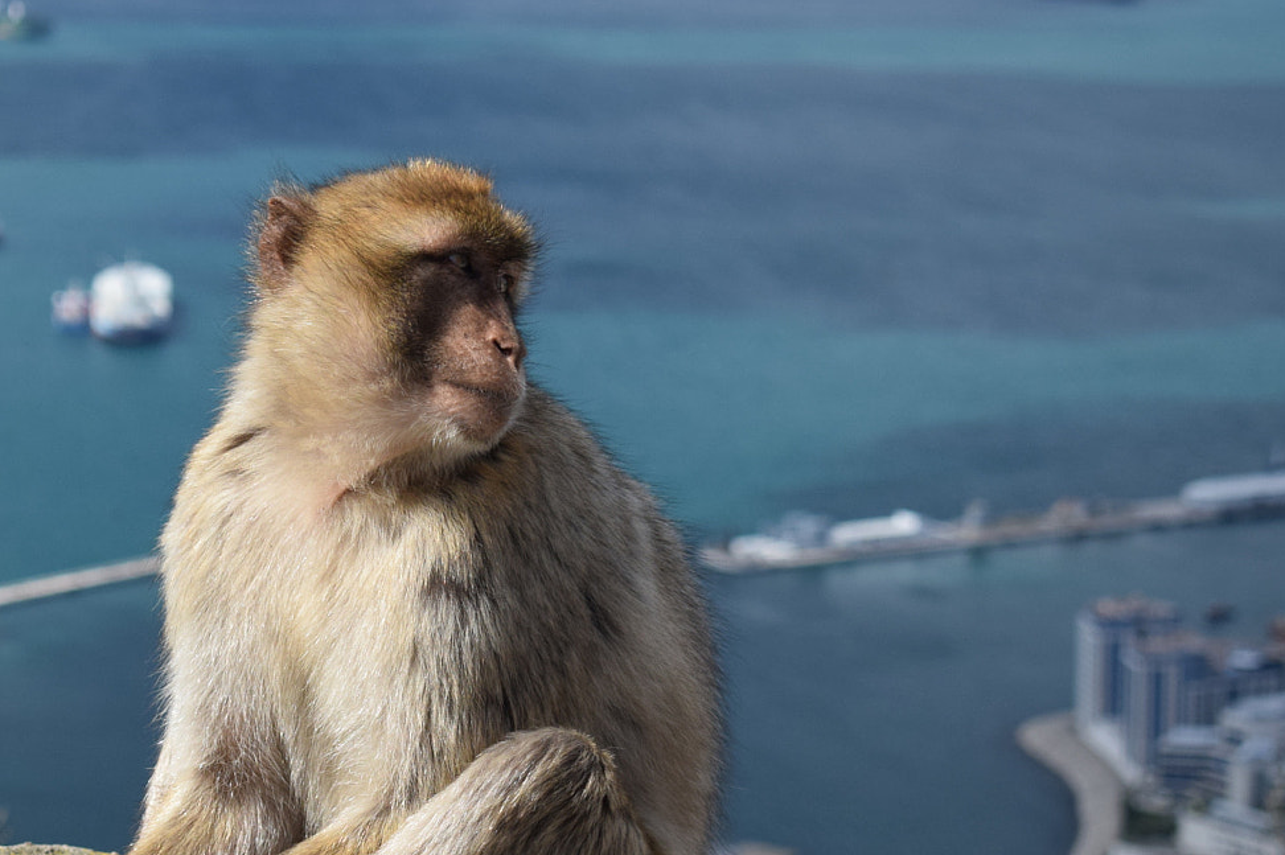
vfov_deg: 10.1
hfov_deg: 15.1
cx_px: 391
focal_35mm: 136
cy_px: 544
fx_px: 4845
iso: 500
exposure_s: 1/1000
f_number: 5.6
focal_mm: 55
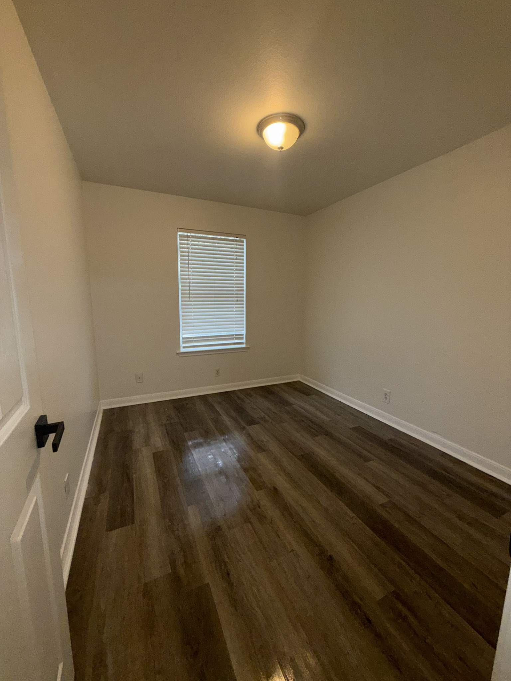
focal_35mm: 14
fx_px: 276
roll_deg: -0.5
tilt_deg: -7.4
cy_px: 340
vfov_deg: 102.1
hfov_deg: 85.7
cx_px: 256
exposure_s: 1/80
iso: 80
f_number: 2.2
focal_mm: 2.22
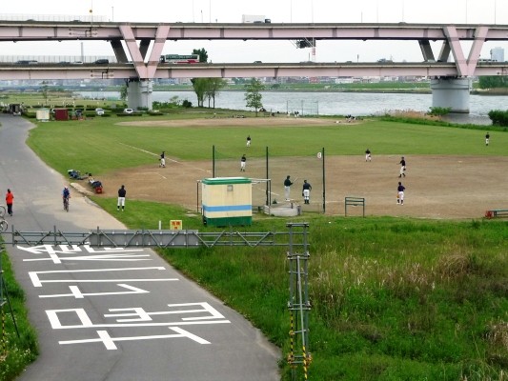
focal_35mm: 60
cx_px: 254
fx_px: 881
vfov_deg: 24.4
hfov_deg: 32.2
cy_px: 190
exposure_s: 1/500
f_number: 3.2
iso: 200
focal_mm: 12.8
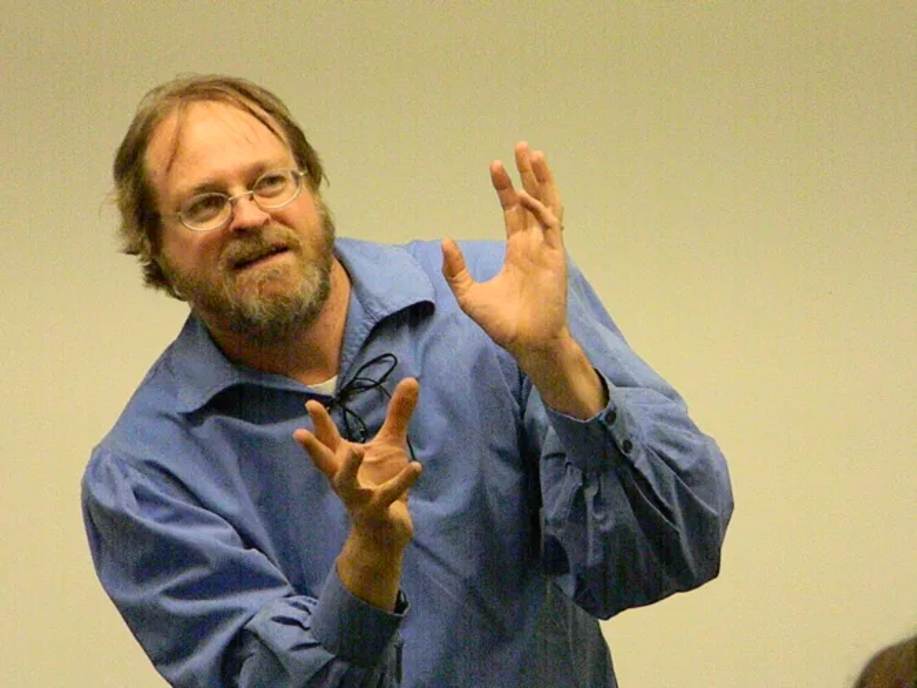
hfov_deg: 8.8
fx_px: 5986
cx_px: 458
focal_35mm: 226
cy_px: 344
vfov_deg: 6.6
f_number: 5.4
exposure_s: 1/114
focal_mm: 41
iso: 3200
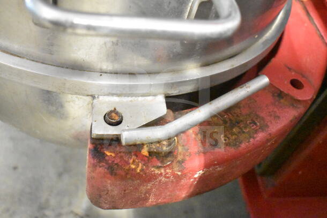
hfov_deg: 47.9
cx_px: 164
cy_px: 109
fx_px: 368
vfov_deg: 33.0
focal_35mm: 40
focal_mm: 27
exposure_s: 1/40
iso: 22800
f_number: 4
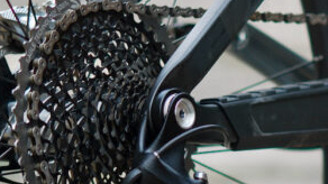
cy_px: 171
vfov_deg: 2.9
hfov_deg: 5.1
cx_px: 282
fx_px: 3689
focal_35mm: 424
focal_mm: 105
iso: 100
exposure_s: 1/40
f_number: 2.8
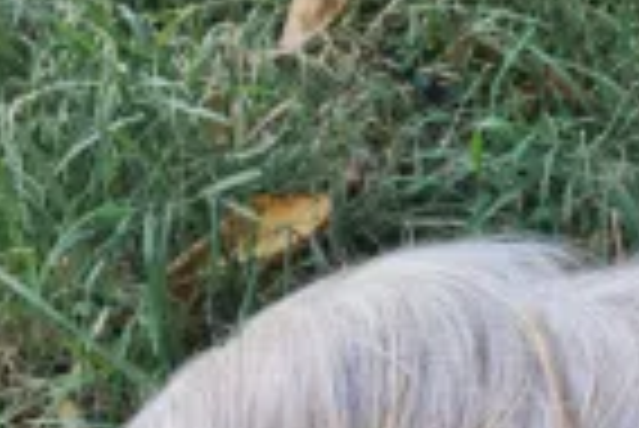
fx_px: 1919
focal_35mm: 108
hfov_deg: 18.5
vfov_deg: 11.9
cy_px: 734
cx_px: 598
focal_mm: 6.4
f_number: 1.8
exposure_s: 1/180
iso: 20
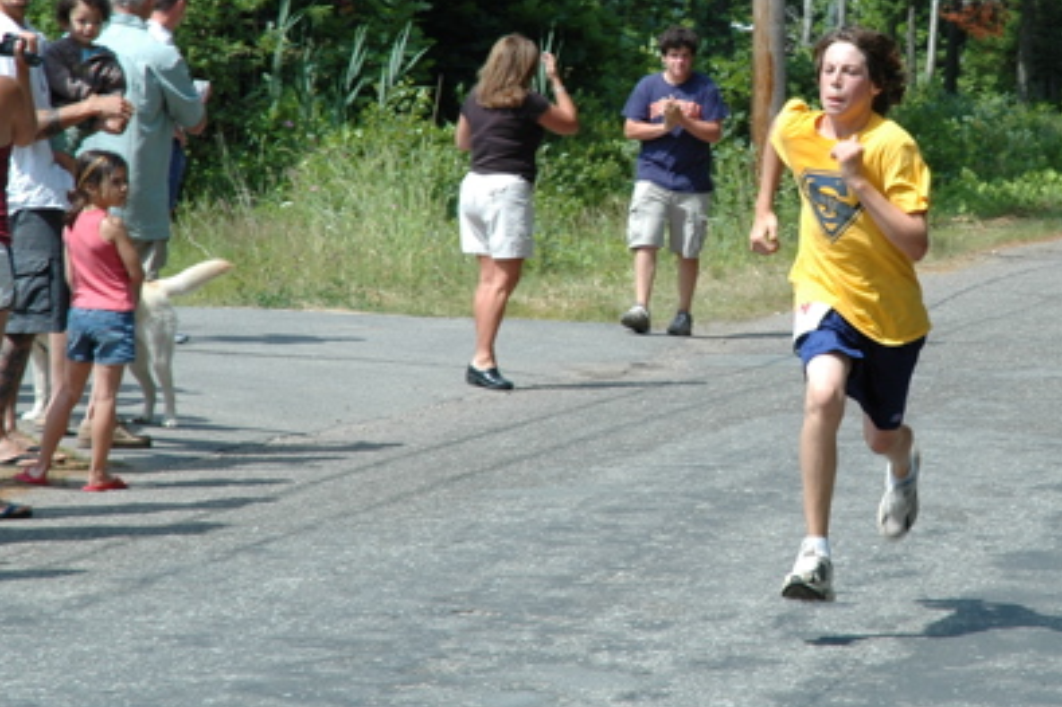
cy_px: 195
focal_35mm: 170
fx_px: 5013
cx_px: 858
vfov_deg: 8.1
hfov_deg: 12.0
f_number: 8
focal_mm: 70
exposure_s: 1/250
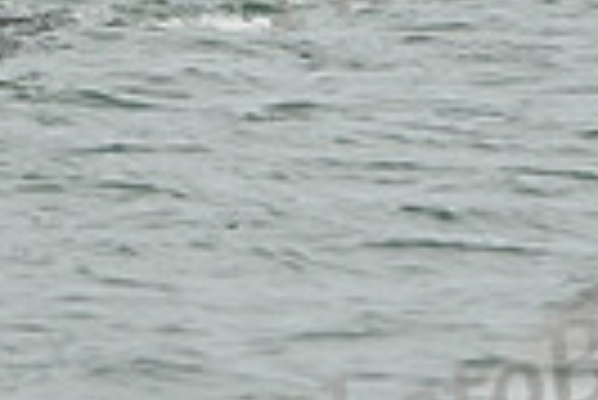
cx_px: 31
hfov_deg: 2.4
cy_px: -254
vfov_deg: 1.6
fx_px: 14517
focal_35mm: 873
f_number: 9
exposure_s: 1/1250
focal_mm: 200
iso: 320
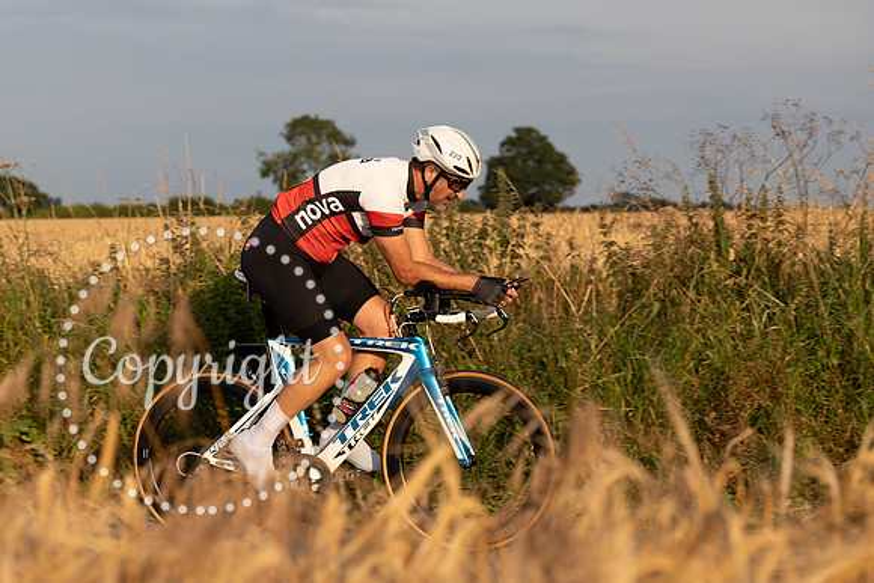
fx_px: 2501
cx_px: 312
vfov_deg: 13.3
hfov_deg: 19.8
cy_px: 232
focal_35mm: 103
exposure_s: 1/800
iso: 160
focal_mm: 77
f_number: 4.5
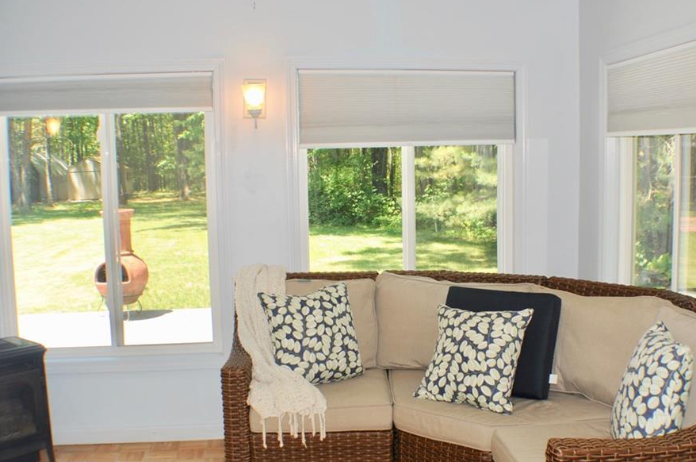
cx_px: 396
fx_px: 946
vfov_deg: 27.4
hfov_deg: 40.3
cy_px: 254
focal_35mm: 49
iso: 200
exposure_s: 1/125
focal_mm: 28
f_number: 4.5
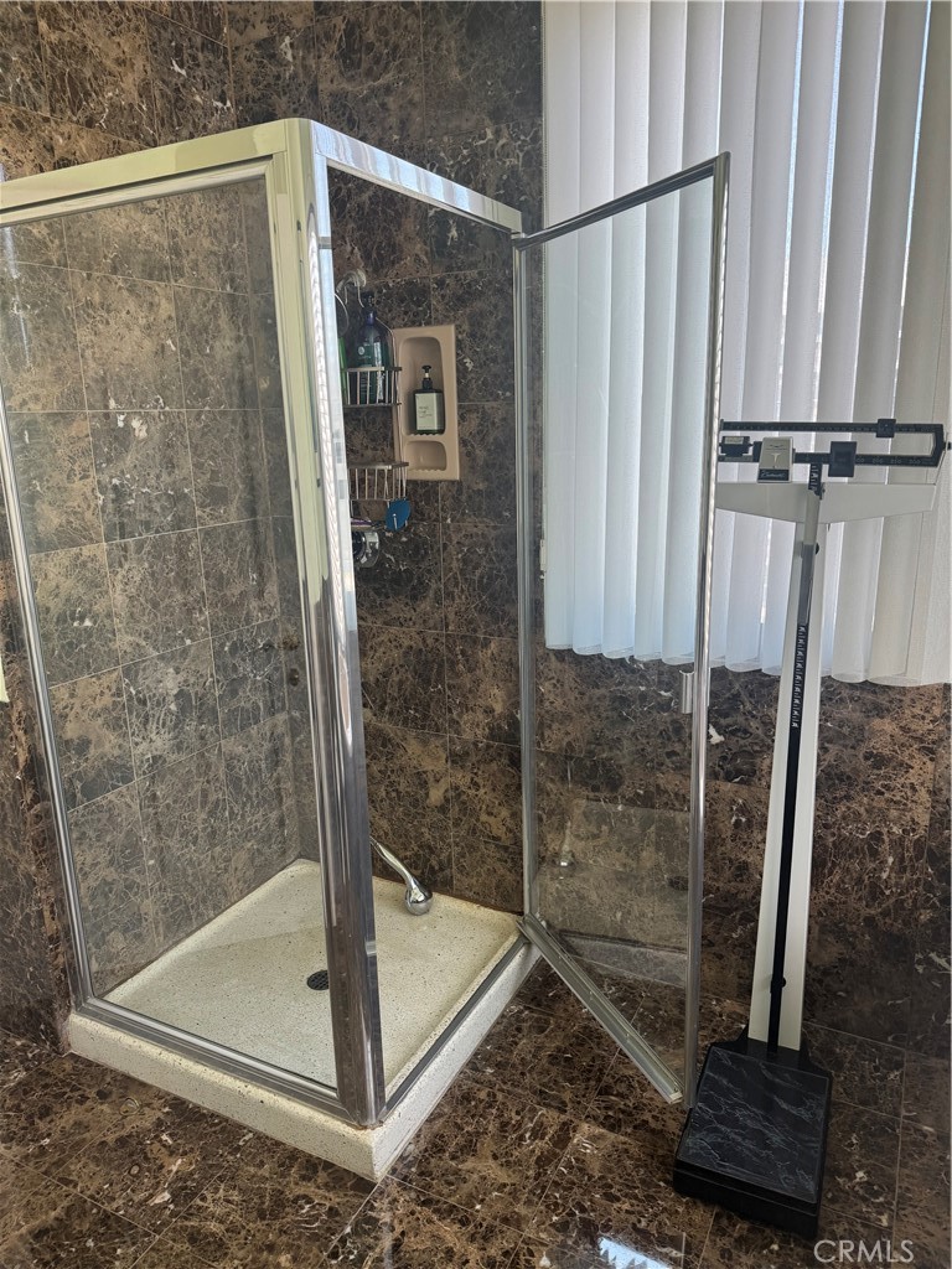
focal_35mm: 24
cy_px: 634
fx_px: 880
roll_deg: +1.8
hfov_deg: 56.8
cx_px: 476
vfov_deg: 71.6
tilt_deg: -12.9
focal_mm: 6.76
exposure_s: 1/121
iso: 80
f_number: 1.78
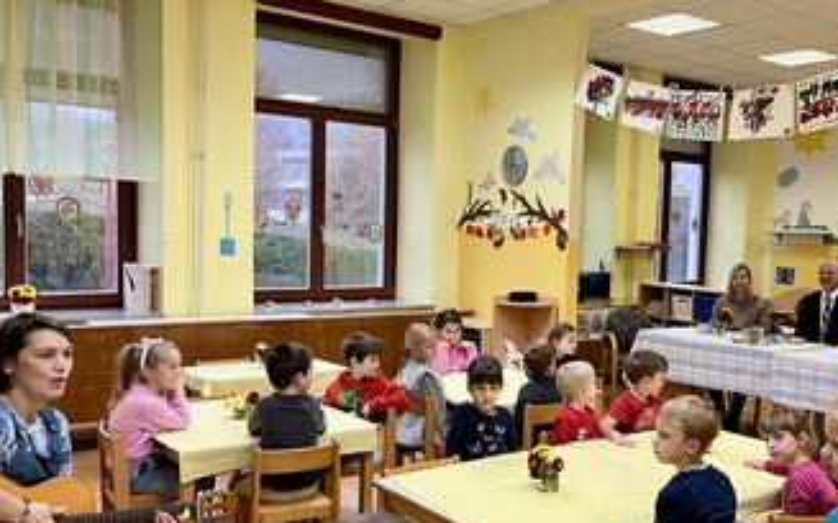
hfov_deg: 51.0
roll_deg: -1.2
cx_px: 530
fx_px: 867
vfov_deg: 33.5
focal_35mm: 38
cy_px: 290
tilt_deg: -5.5
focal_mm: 5.1
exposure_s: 1/50
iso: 80
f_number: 1.6
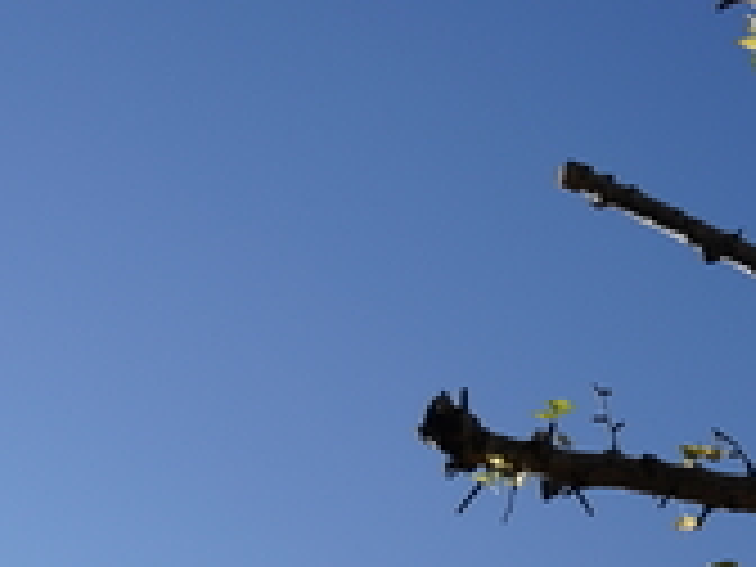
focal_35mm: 96
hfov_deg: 20.1
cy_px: 1098
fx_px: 2097
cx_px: 675
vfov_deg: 13.4
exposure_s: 1/400
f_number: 8
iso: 100
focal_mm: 28
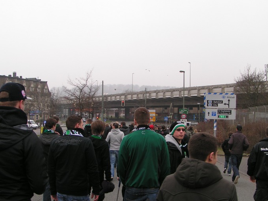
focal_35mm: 45
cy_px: 112
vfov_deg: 32.2
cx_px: 132
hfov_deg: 42.1
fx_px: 348
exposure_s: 1/125
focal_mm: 5.8
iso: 50
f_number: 5.6
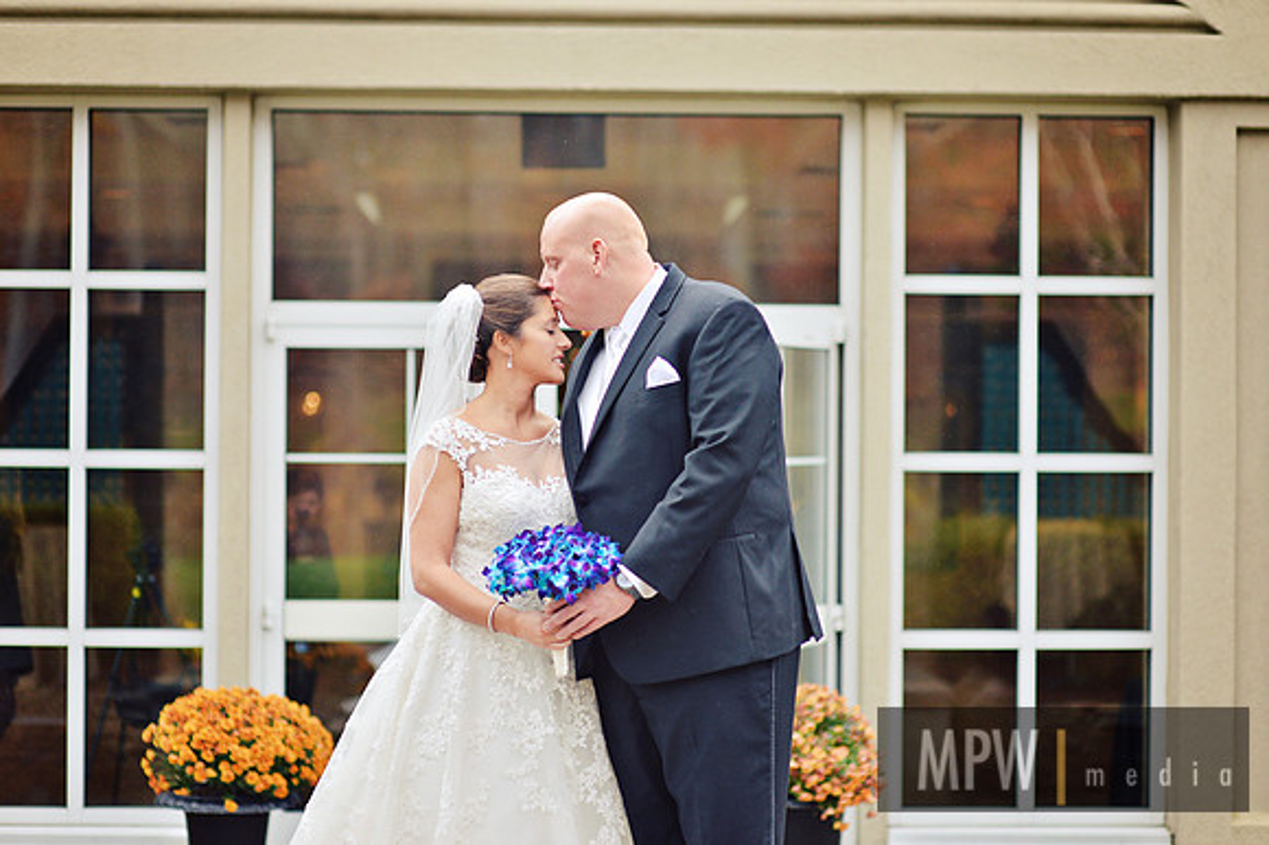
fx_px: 2994
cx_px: 634
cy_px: 422
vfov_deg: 16.1
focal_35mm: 85
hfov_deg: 23.9
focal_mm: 85
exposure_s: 1/1600
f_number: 2.2
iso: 640
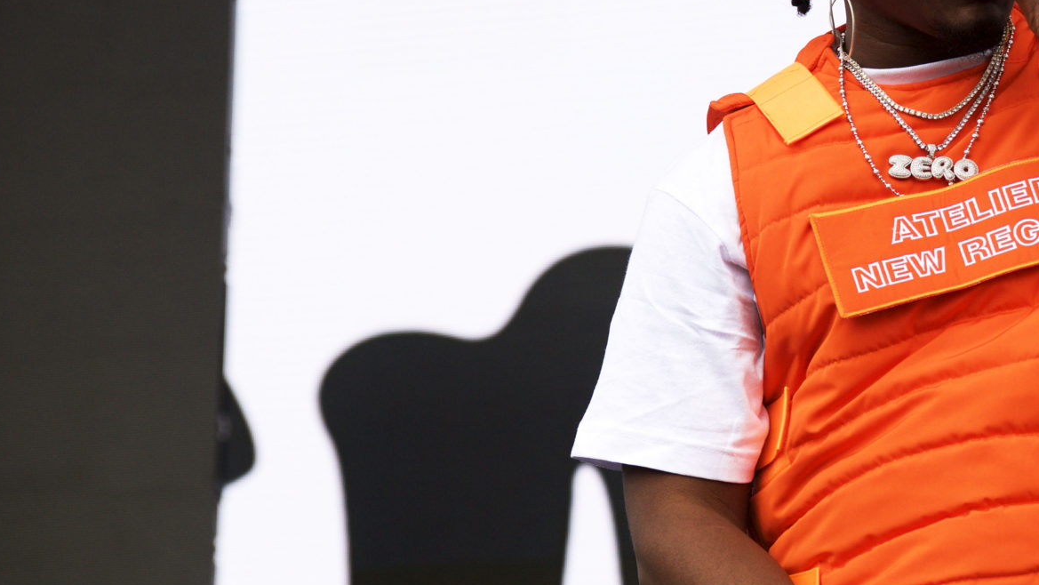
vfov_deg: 5.2
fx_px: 6445
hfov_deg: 9.2
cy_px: 229
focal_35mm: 234
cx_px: 849
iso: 220
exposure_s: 1/500
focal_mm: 85
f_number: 5.6
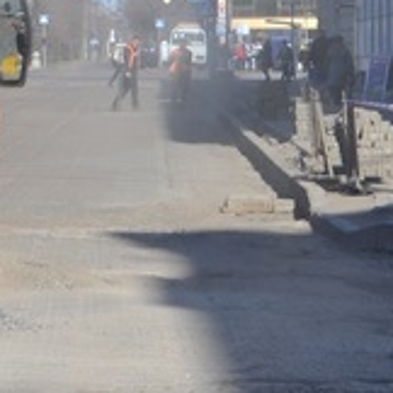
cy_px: 96
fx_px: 3237
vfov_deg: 6.9
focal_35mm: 252
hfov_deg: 6.8
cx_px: -240
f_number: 6.3
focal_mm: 50
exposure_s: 1/160
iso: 100
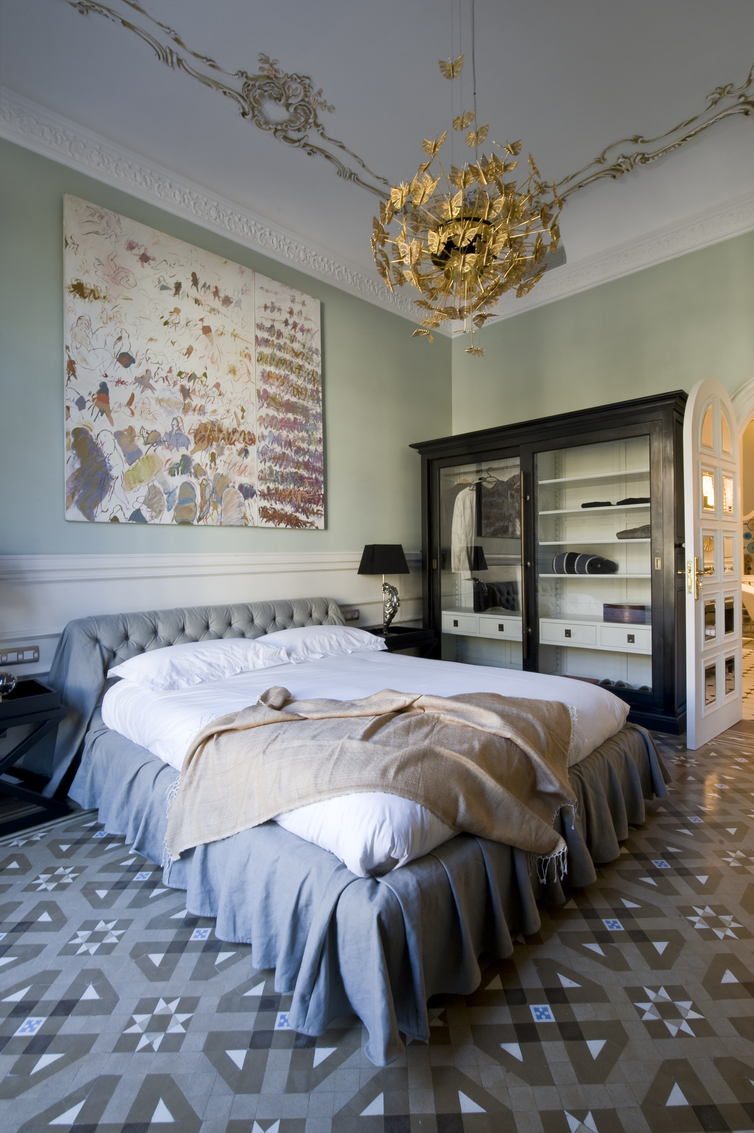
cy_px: 566
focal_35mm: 16
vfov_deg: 96.8
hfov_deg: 73.7
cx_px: 377
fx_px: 503
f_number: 18
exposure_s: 2.5
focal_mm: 16
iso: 200
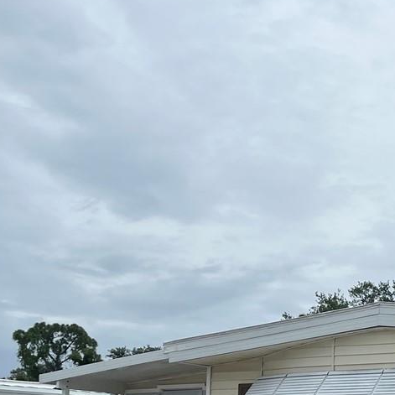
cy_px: 384
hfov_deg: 20.0
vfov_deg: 21.5
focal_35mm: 78
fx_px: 1007
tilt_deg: +6.0
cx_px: 541
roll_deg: -0.7
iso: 50
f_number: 1.6
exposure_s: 1/9901
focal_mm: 5.1
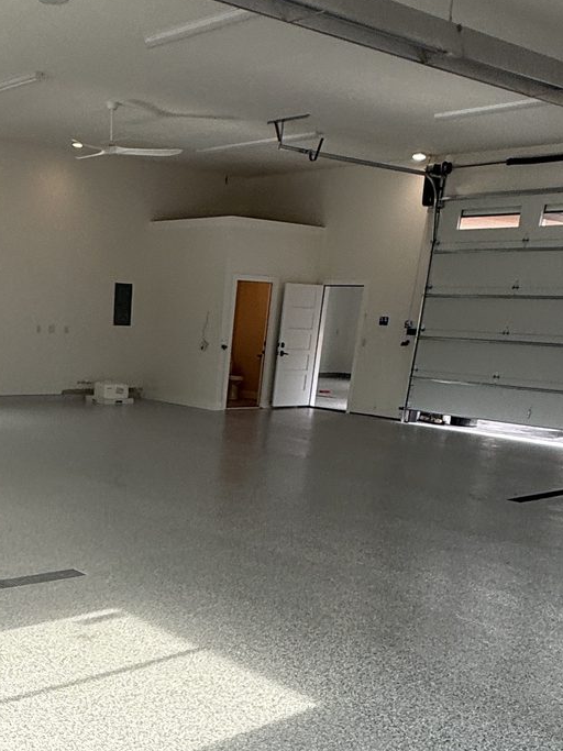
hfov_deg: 34.0
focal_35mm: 41
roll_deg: -3.9
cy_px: 715
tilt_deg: -21.2
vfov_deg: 41.1
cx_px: 107
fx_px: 889
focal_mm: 2.22
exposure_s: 1/112
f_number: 2.2
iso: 50
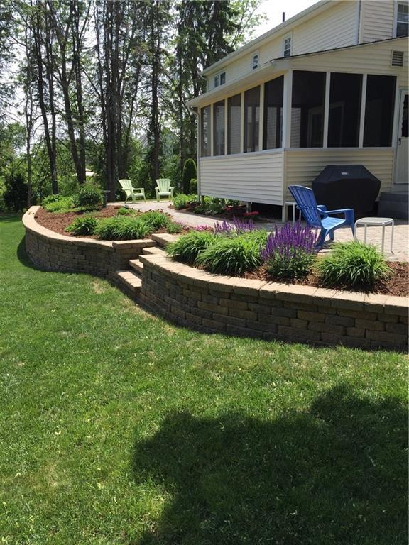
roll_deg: +0.6
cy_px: 272
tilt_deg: -11.3
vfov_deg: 61.7
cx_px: 204
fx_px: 457
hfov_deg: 48.2
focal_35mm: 29
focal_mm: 4.15
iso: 32
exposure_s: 1/879
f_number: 2.2
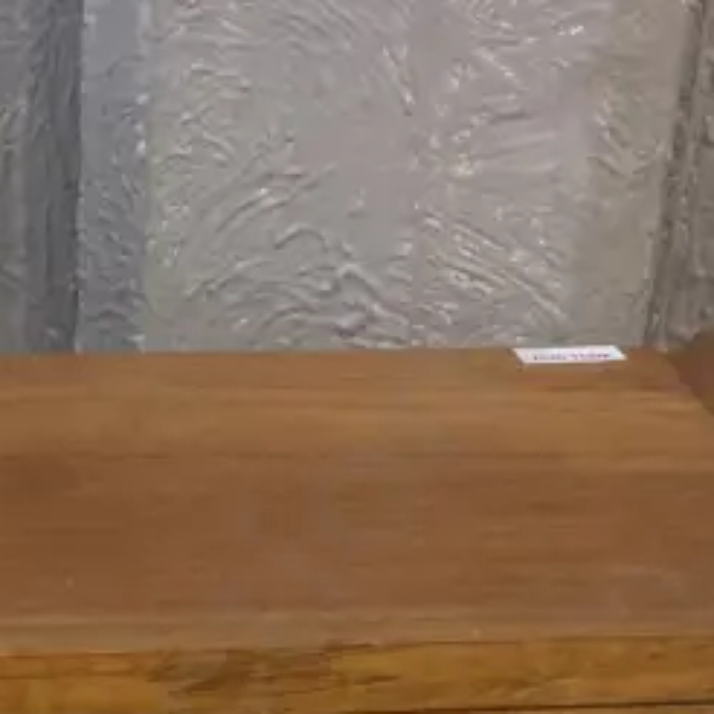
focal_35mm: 103
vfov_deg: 15.8
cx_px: -17
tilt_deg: -31.6
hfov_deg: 16.5
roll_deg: +0.9
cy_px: 1010
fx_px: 2404
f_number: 1.8
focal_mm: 3.99
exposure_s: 1/50
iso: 80
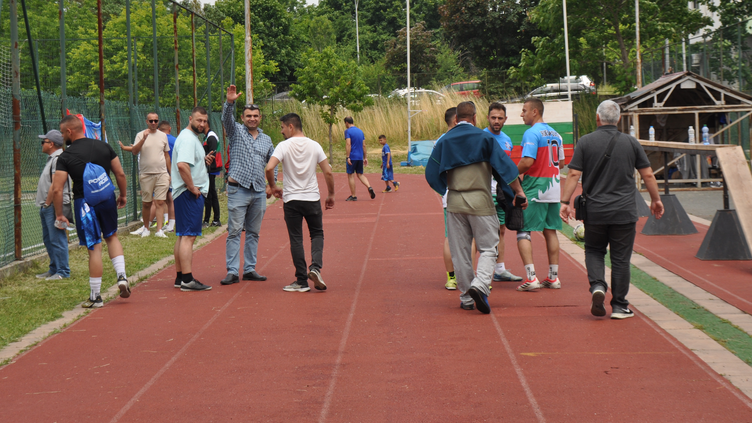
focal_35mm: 81
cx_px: 329
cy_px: 137
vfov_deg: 14.9
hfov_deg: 26.2
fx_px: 1615
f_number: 8
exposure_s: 1/250
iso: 200
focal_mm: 44
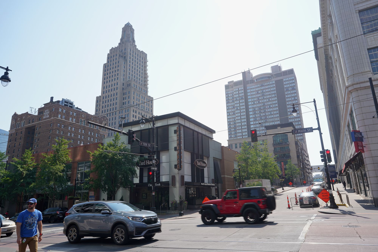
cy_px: 126
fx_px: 252
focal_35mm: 24
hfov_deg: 73.7
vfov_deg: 53.1
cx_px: 189
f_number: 11
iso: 100
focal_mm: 24
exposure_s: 1/100
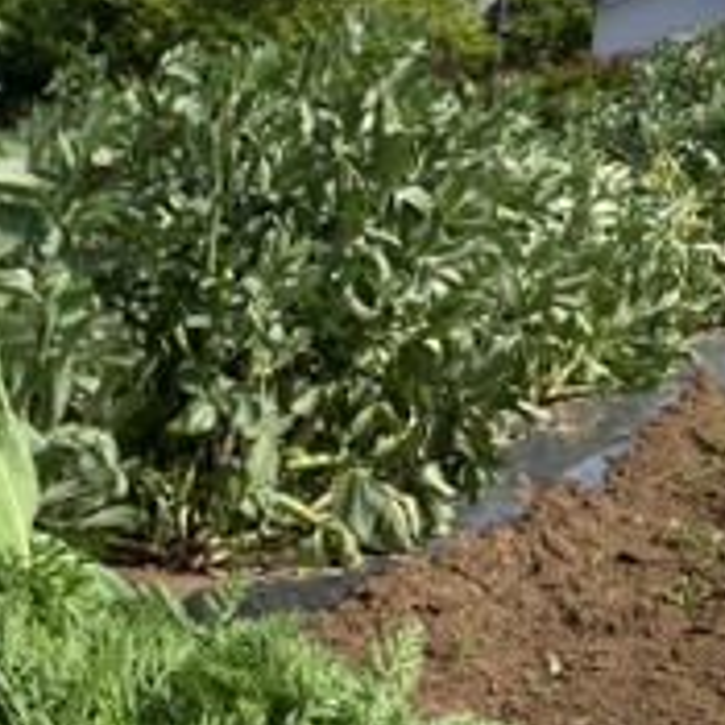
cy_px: 655
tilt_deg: -17.1
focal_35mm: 68
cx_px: -232
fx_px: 1611
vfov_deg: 24.6
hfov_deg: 22.5
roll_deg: -1.2
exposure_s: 1/1279
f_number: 1.8
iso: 32
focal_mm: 3.99
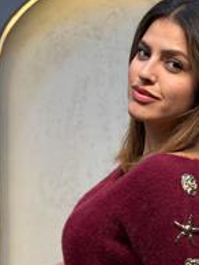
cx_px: 165
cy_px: 191
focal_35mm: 102
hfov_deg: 14.4
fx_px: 780
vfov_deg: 19.1
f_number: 1.78
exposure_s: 1/277
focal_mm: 6.76
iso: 64
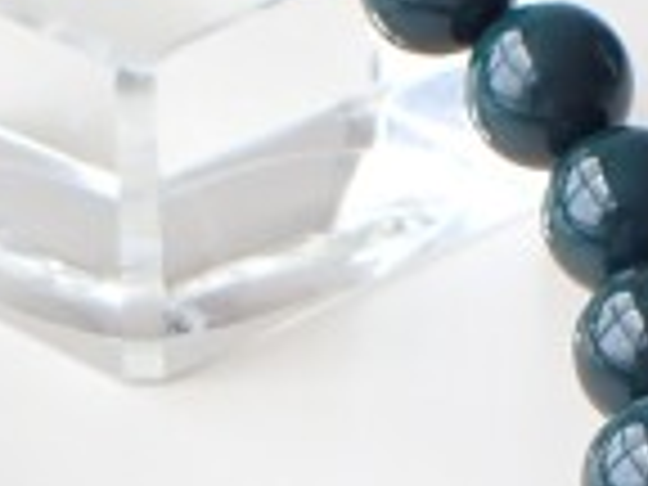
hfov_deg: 14.8
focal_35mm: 133
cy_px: 513
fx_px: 2490
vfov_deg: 11.0
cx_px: 158
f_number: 3.2
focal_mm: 5.4
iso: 100
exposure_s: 1/200
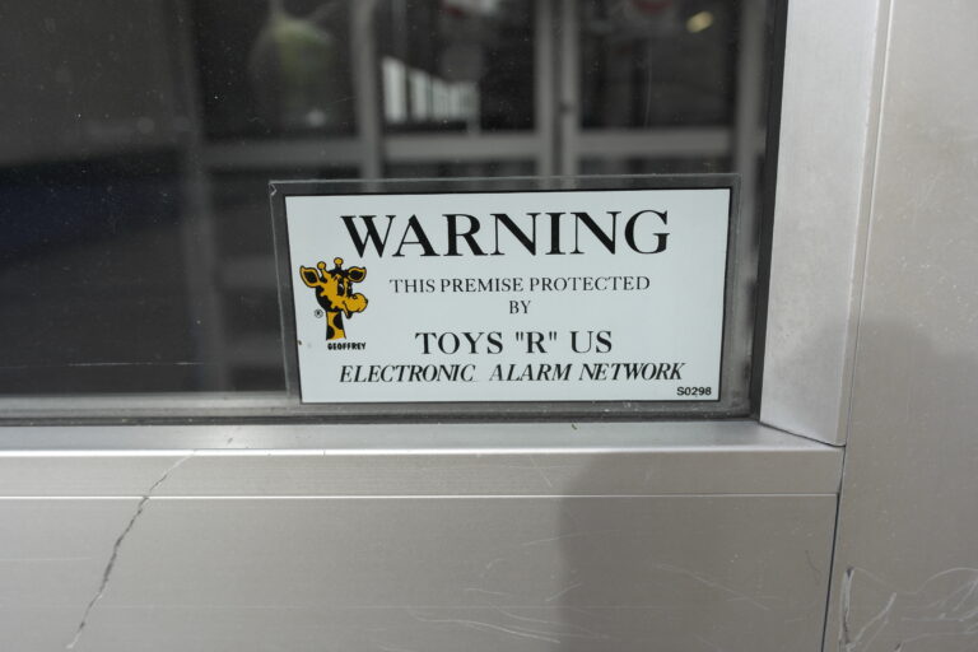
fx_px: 815
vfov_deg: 43.6
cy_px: 326
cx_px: 489
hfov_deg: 61.9
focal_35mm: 30
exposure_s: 1/200
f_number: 5
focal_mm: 20
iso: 100
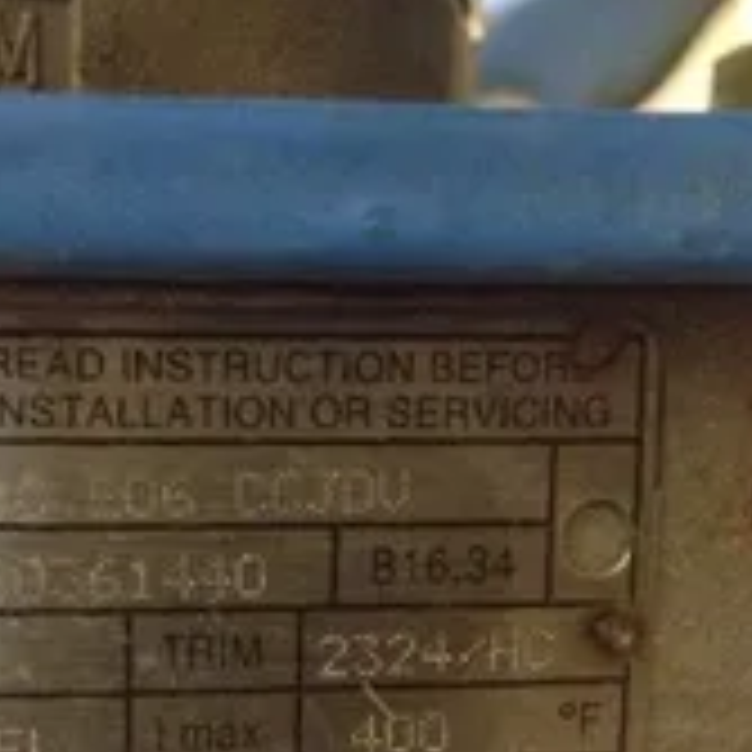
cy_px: 617
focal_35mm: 74
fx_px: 1819
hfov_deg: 23.3
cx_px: 252
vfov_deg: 23.0
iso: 800
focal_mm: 4.28
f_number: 2.4
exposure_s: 1/15
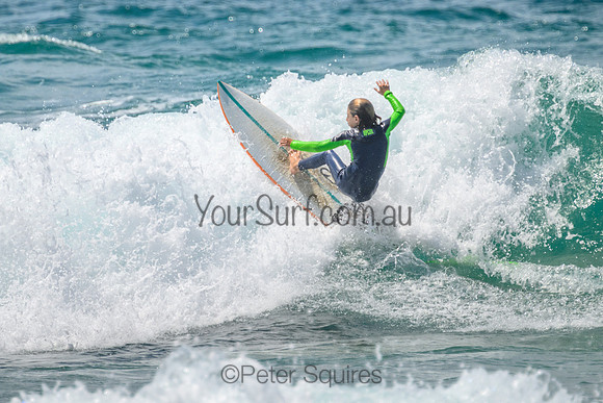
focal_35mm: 1086
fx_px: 18196
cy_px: 181
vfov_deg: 1.3
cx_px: 269
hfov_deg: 1.9
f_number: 11
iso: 560
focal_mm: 800
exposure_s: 1/2000
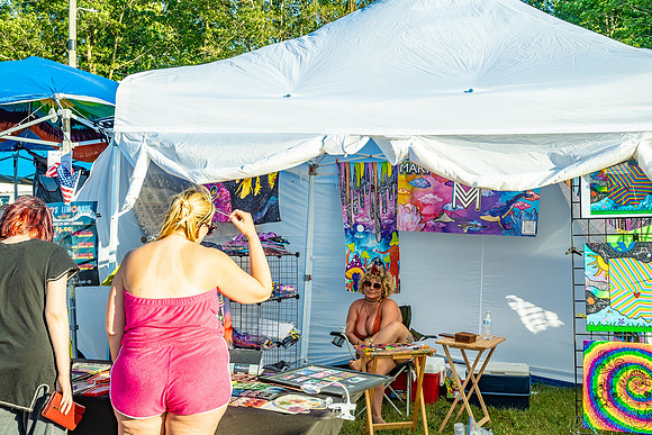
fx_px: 779
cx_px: 326
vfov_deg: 31.2
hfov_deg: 45.4
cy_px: 218
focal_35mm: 43
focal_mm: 29
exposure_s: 1/250
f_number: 6.3
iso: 125
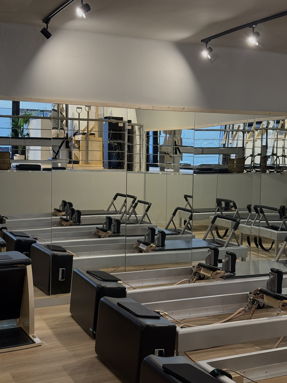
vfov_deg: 39.7
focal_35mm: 48
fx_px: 531
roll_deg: -1.4
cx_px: 144
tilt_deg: -3.6
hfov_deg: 30.3
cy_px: 192
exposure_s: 1/50
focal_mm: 6.76
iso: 125
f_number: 1.78
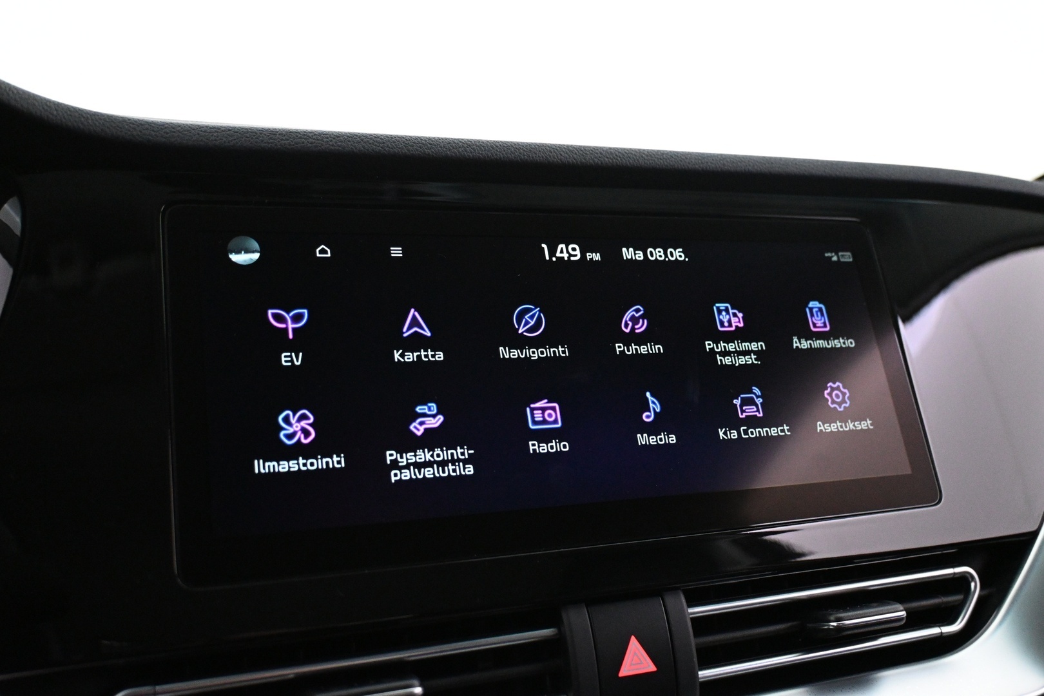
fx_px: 935
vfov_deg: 40.8
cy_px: 348
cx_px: 522
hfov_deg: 58.3
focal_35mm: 32
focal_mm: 21.5
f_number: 4
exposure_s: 1/50
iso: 4000
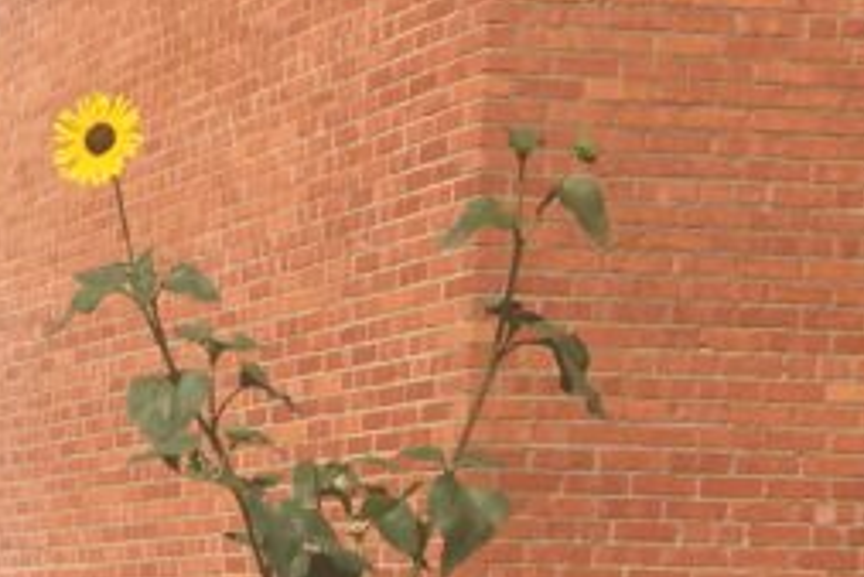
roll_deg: -0.4
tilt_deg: -5.7
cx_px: -618
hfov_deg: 14.1
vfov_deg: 10.1
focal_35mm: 131
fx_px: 3146
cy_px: 900
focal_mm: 4.15
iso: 25
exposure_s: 1/2331
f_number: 2.2
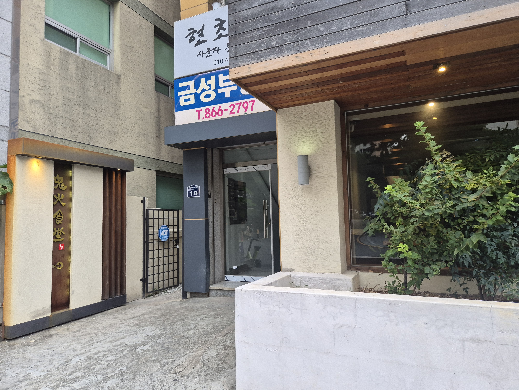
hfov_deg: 73.9
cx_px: 260
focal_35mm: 23
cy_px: 195
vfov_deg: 58.9
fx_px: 345
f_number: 1.8
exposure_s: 1/180
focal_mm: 5.4
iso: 125
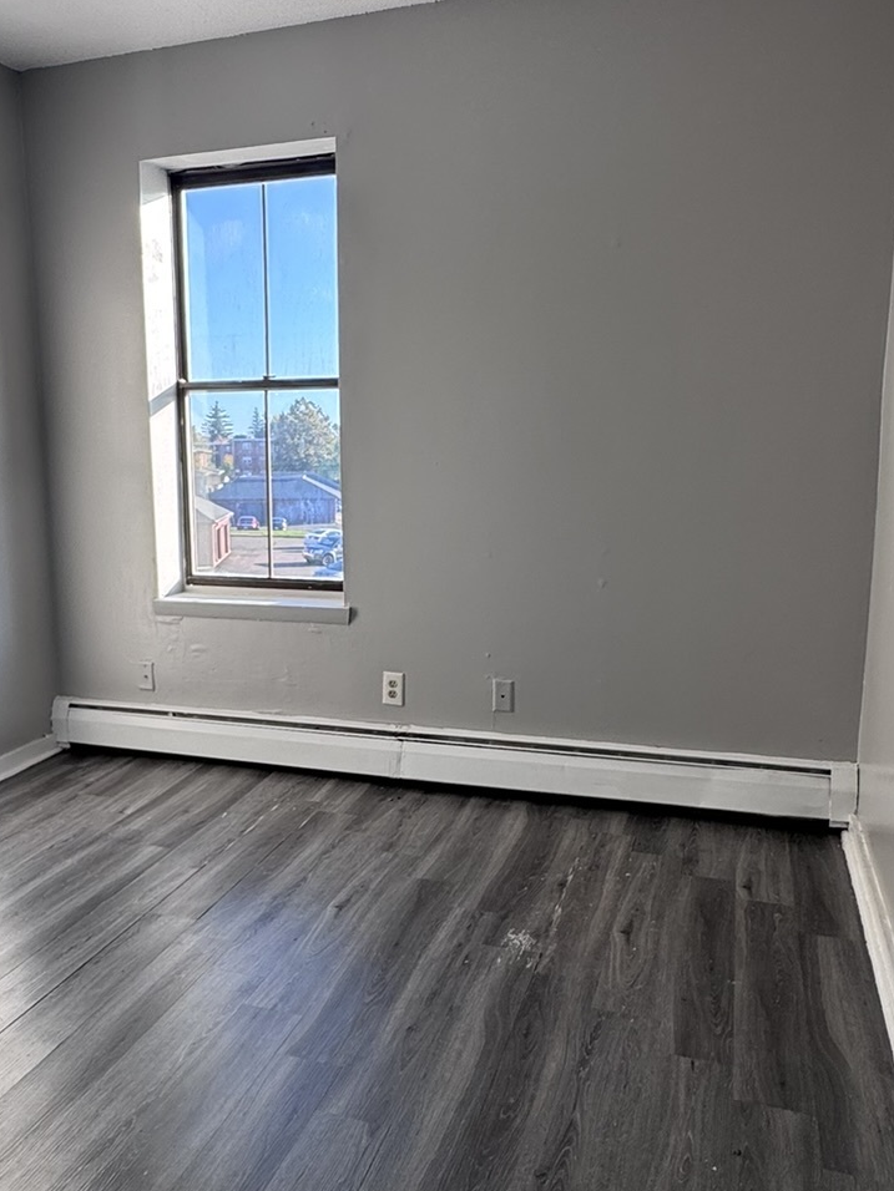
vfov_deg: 59.9
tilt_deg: -9.7
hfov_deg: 46.6
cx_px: 362
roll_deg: +0.1
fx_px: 1033
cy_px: 632
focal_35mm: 30
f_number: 2.2
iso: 40
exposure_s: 1/129
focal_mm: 2.22
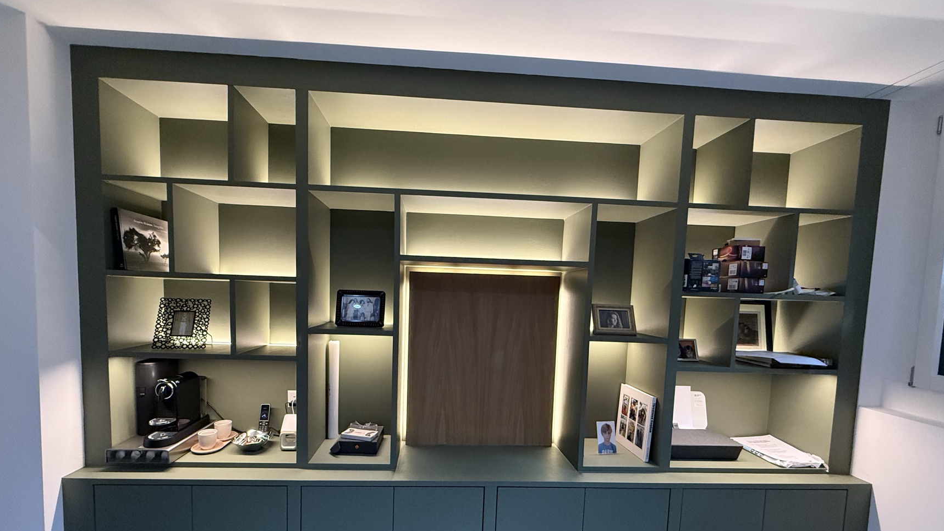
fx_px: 400
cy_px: 325
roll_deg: -1.1
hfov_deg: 99.3
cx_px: 455
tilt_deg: -3.2
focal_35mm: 16
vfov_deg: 66.3
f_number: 2.2
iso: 500
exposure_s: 1/59
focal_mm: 2.22
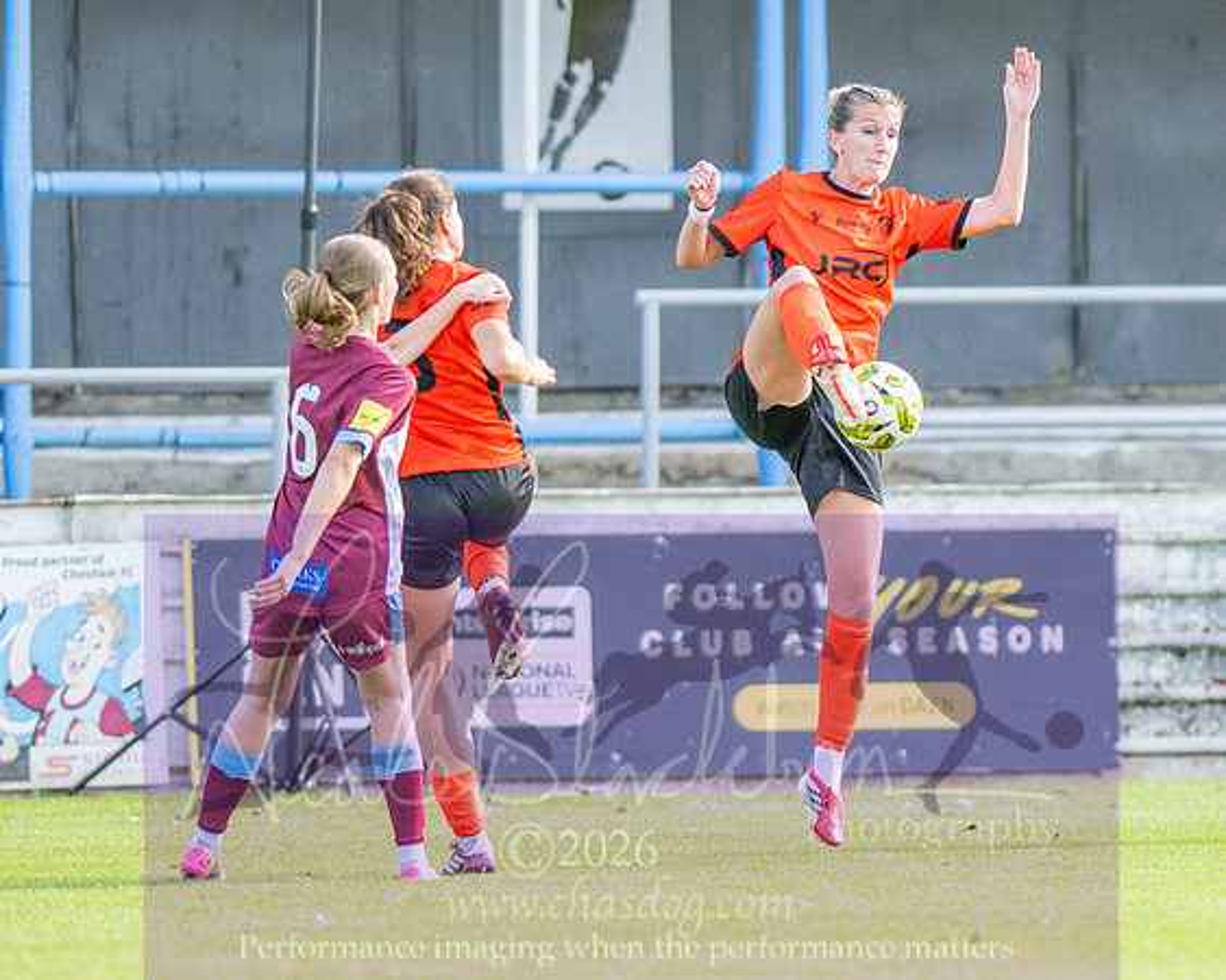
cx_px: 786
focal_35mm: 678
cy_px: 575
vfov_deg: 2.3
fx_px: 24583
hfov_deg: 2.9
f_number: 2.8
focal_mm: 300
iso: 1250
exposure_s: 1/3200
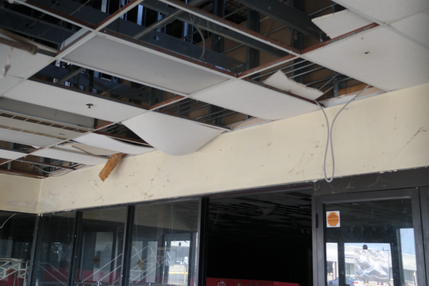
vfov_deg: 33.3
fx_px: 477
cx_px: 174
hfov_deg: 48.2
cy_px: 109
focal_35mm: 40
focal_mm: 20
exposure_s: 1/60
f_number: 3.5
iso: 200
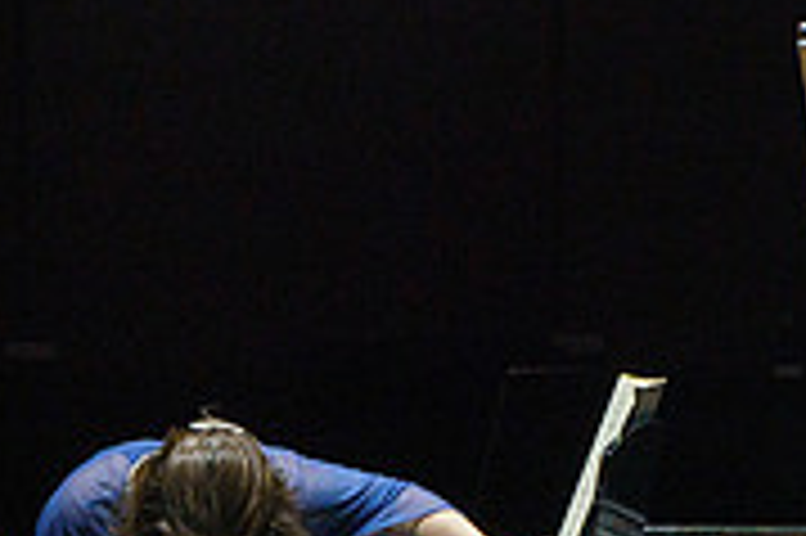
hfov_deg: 2.3
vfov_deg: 1.5
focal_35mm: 889
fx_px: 19885
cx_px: -207
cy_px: 570
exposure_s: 1/320
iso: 3200
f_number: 8
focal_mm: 274
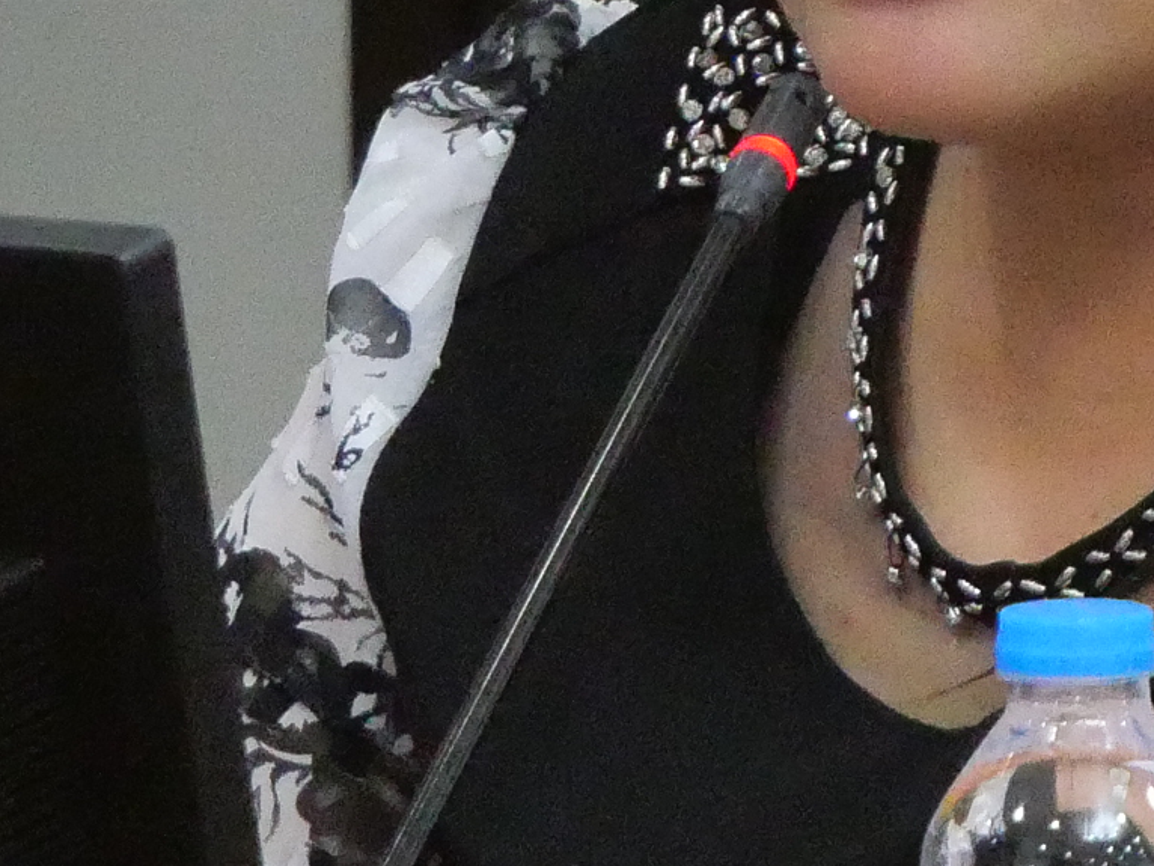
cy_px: -27
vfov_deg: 2.6
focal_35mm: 578
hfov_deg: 3.4
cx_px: 1151
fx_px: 19275
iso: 6400
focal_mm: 60
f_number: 5.6
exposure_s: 1/160
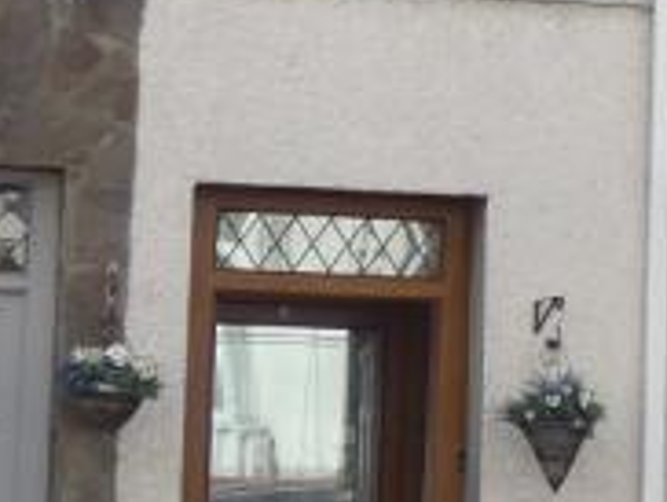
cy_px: 180
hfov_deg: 10.9
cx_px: 979
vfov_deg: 8.5
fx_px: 3357
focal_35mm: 174
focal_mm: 5.5
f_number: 3.3
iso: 80
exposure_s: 1/500
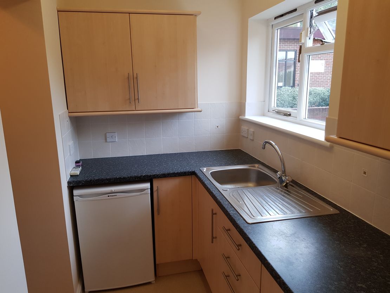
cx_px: 195
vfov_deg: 53.1
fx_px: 293
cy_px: 146
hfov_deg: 67.3
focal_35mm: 26
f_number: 1.7
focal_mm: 4.2
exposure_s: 1/50
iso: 80
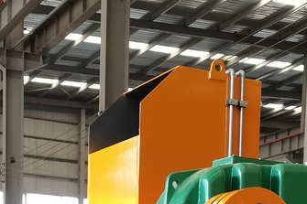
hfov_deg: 21.0
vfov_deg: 12.6
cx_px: 182
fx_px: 827
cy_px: 389
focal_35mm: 97
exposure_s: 1/50
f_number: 1.8
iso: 250
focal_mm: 5.58
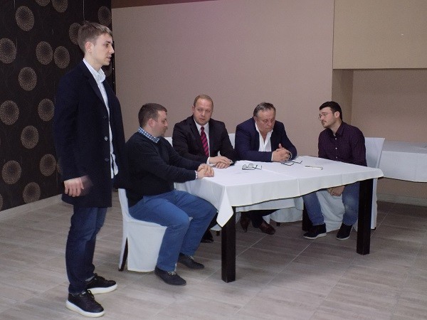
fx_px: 506
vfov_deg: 35.1
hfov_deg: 45.8
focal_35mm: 41
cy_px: 160
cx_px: 214
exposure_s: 1/30
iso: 450
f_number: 3.6
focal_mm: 7.3
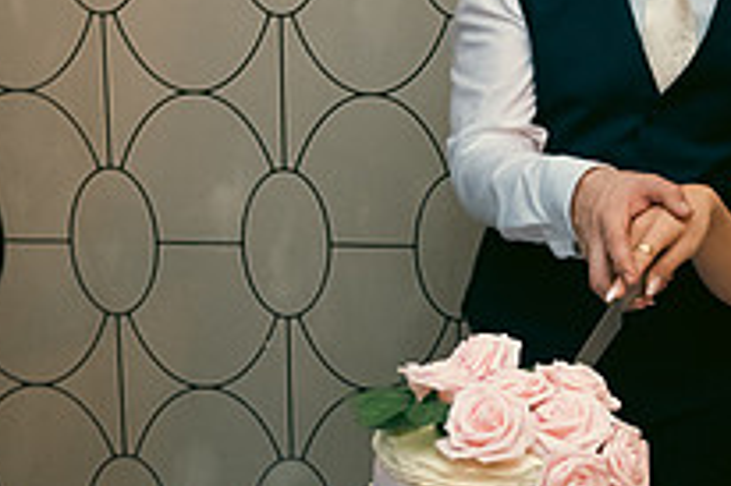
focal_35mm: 82
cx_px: 518
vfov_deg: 16.6
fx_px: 1664
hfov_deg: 24.6
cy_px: 232
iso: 800
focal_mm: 28
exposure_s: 1/160
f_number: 3.5
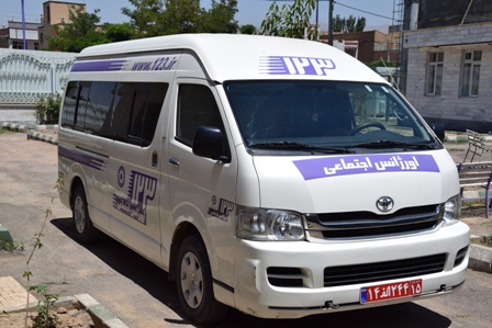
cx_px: 246
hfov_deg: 37.8
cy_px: 164
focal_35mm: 52
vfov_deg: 25.8
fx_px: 718
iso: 200
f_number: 10
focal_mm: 35
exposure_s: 1/800
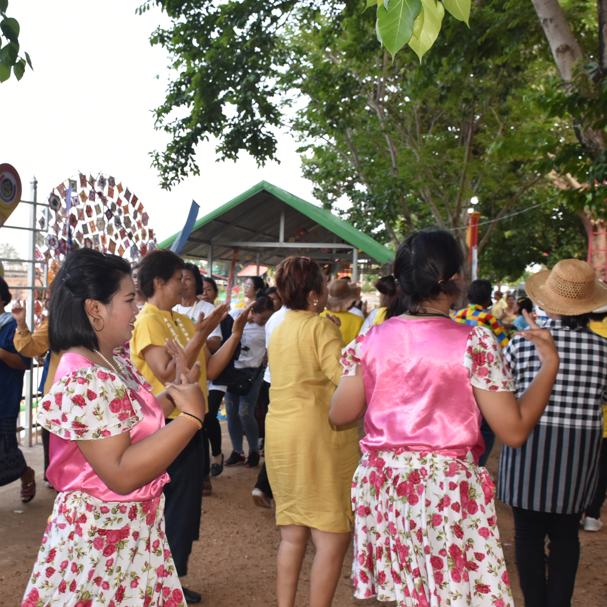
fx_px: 873
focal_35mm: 44
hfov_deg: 38.1
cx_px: 223
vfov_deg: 38.3
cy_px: 339
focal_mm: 18
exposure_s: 1/125
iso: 450
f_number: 5.6
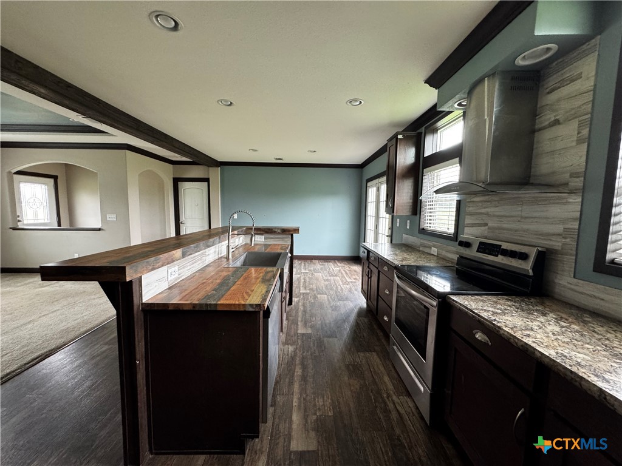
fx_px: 252
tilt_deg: -7.1
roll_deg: -1.1
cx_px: 311
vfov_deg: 85.7
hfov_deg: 102.1
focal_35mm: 14
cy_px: 233
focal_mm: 2.22
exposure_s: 1/99
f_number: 2.2
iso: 250
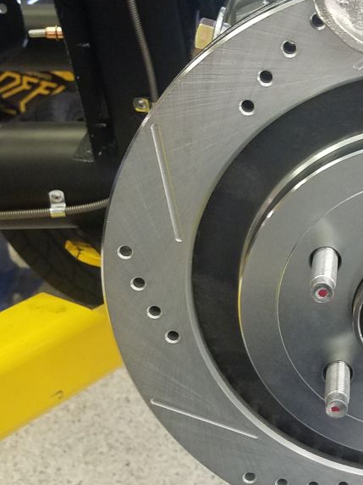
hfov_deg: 22.1
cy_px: 219
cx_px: 420
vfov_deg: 31.2
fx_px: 867
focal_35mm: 62
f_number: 1.7
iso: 160
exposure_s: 1/24
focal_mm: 4.2
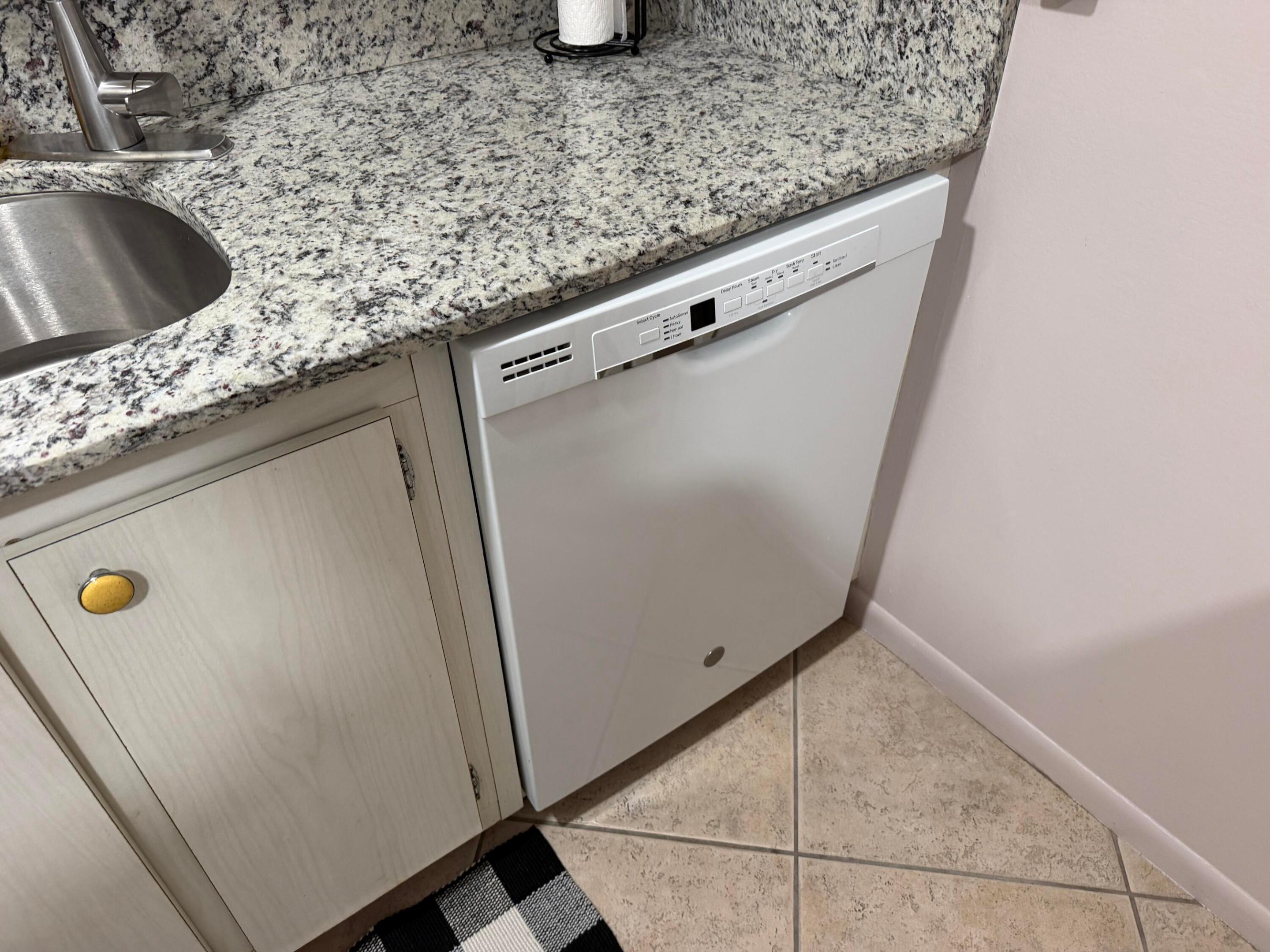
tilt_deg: -38.8
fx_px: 881
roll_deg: -0.3
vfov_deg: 56.8
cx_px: 635
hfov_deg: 71.6
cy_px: 476
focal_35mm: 24
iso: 250
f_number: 1.78
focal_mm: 6.76
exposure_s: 1/60
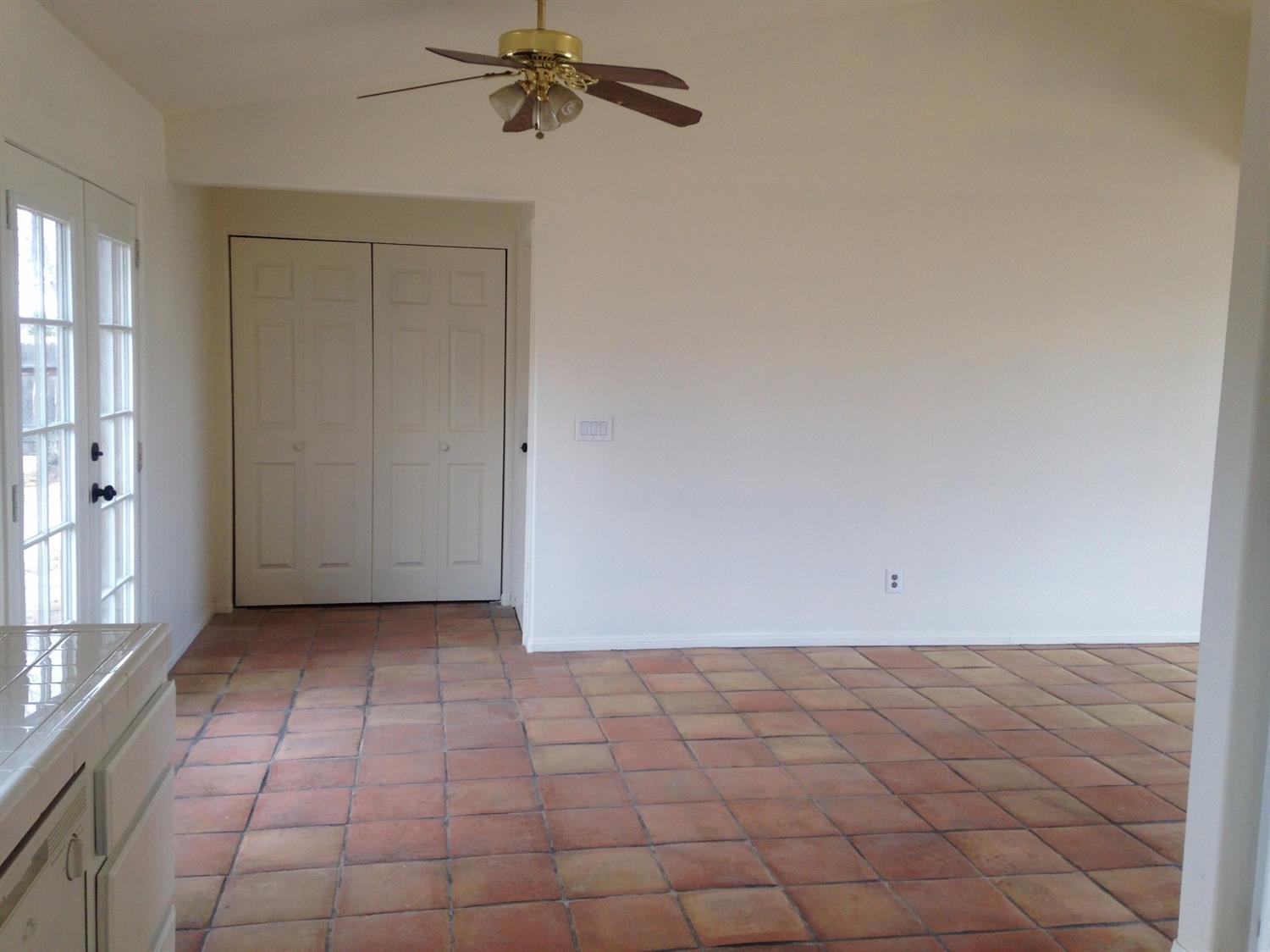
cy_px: 476
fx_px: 1210
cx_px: 635
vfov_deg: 42.9
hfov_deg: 55.4
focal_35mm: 33
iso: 50
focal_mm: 4.12
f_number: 2.4
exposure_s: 1/120
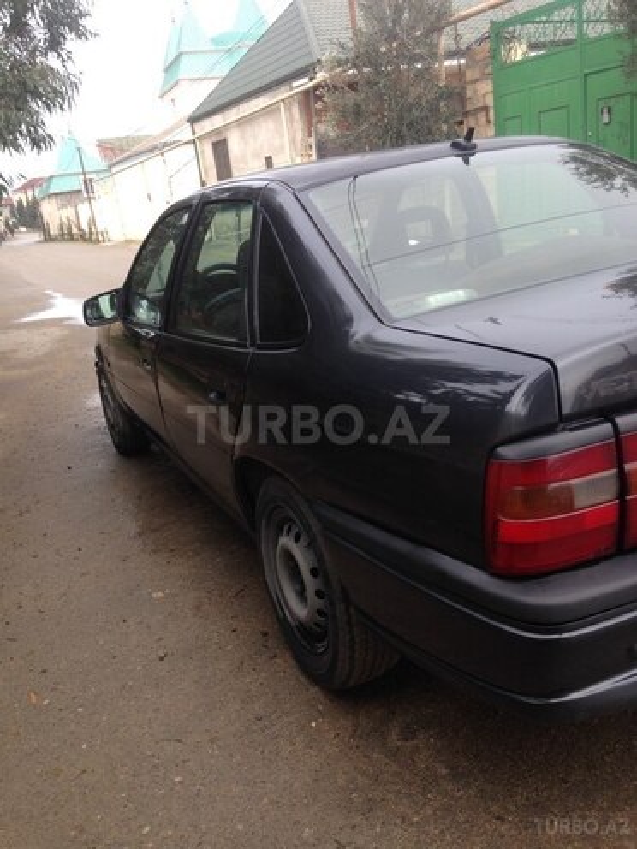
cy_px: 424
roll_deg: +4.5
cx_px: 318
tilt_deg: -17.0
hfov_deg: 42.9
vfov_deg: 55.4
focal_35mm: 33
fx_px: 810
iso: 50
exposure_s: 1/153
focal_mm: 4.12
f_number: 2.4
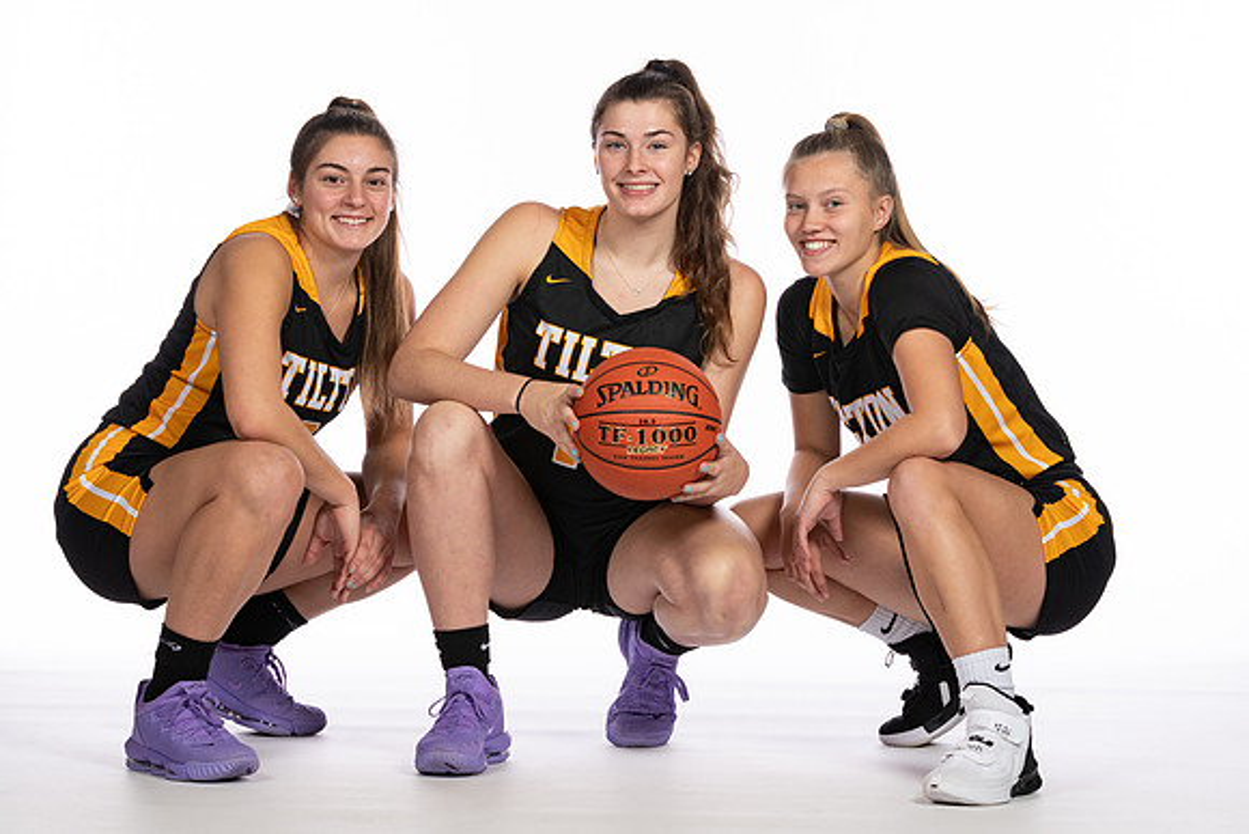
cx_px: 592
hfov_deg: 15.5
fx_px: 4590
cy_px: 422
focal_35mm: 132
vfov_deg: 10.4
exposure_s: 1/100
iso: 100
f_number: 5.6
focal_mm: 70
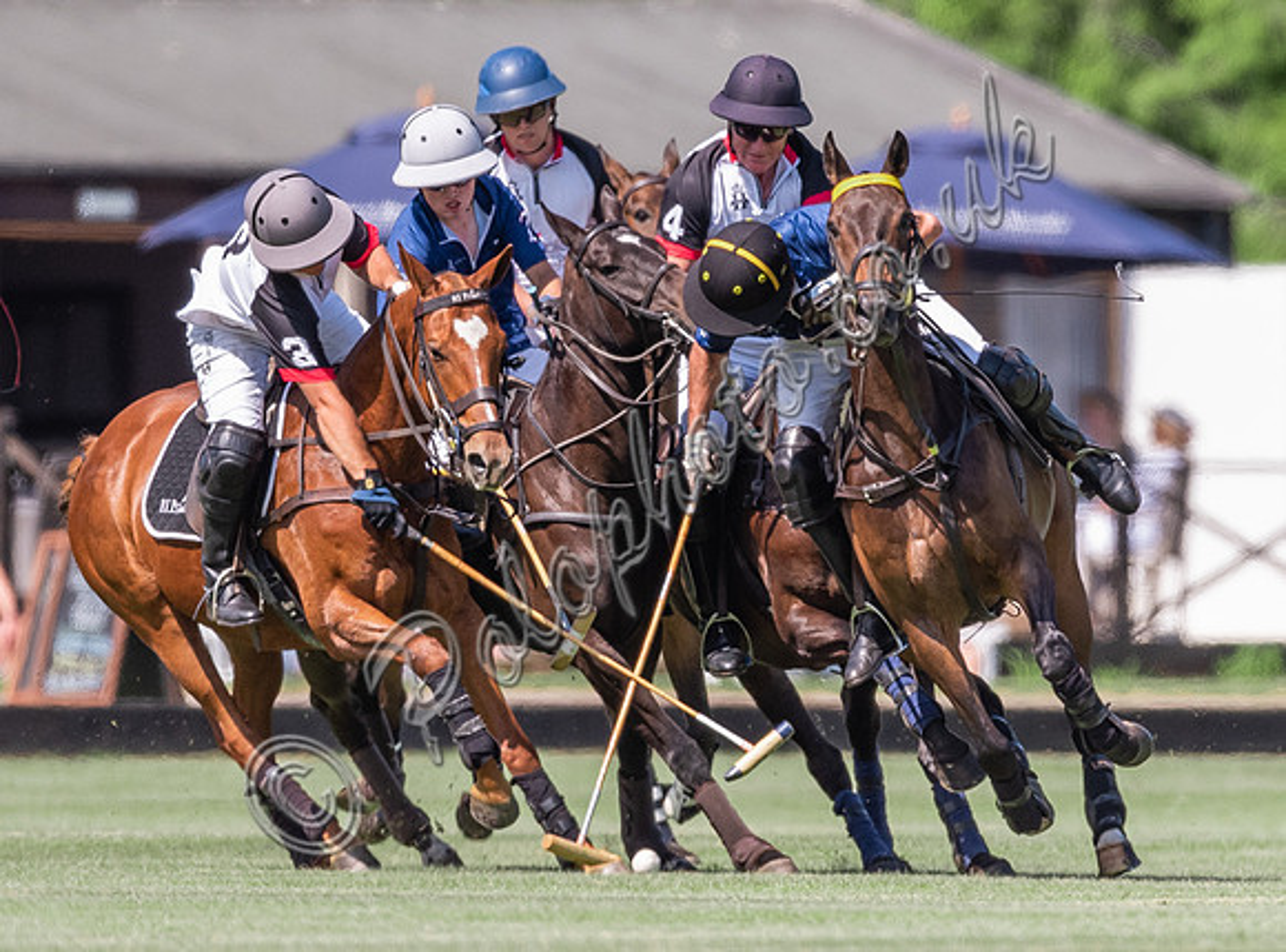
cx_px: 903
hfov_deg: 1.7
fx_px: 44013
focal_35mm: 1191
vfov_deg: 1.2
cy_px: 459
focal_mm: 500
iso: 400
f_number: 4
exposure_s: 1/3200
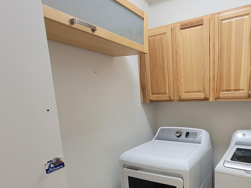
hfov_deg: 72.4
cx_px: 180
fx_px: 160
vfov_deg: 60.0
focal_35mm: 22
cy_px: 122
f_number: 2.2
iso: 160
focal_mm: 2.2
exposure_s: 1/60
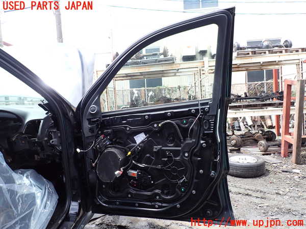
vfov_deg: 54.9
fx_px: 221
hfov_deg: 69.4
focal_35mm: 25
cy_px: 114
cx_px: 153
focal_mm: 4.5
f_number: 2.8
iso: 100
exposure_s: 1/250
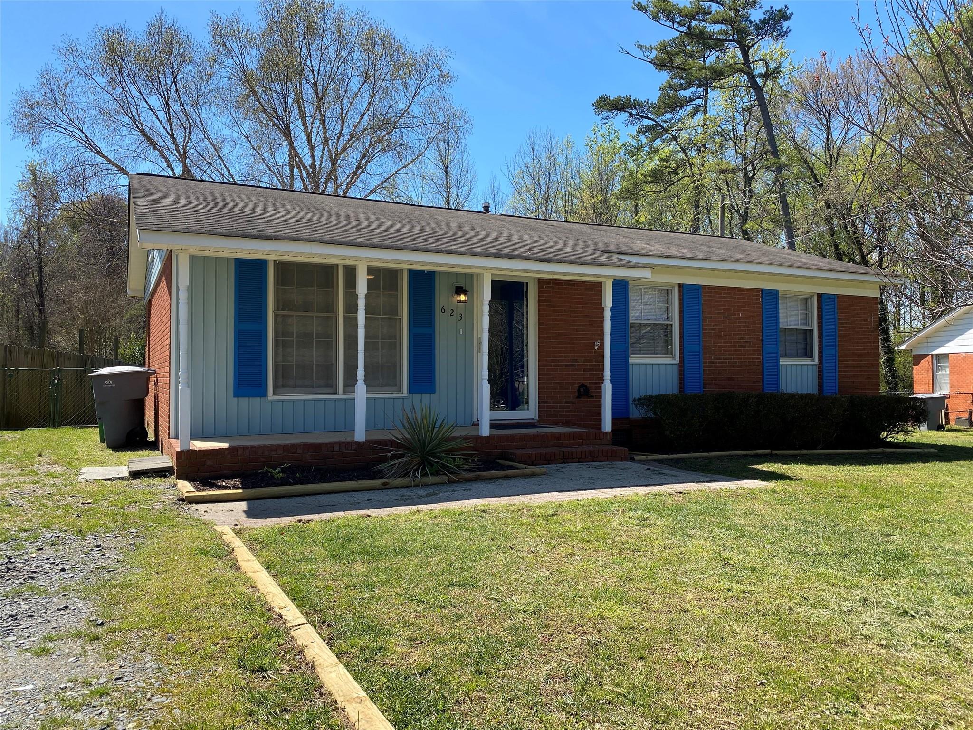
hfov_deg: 67.3
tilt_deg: +1.3
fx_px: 731
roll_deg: -0.1
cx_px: 486
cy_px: 365
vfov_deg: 53.1
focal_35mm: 26
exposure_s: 1/1429
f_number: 1.8
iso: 32
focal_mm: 4.25
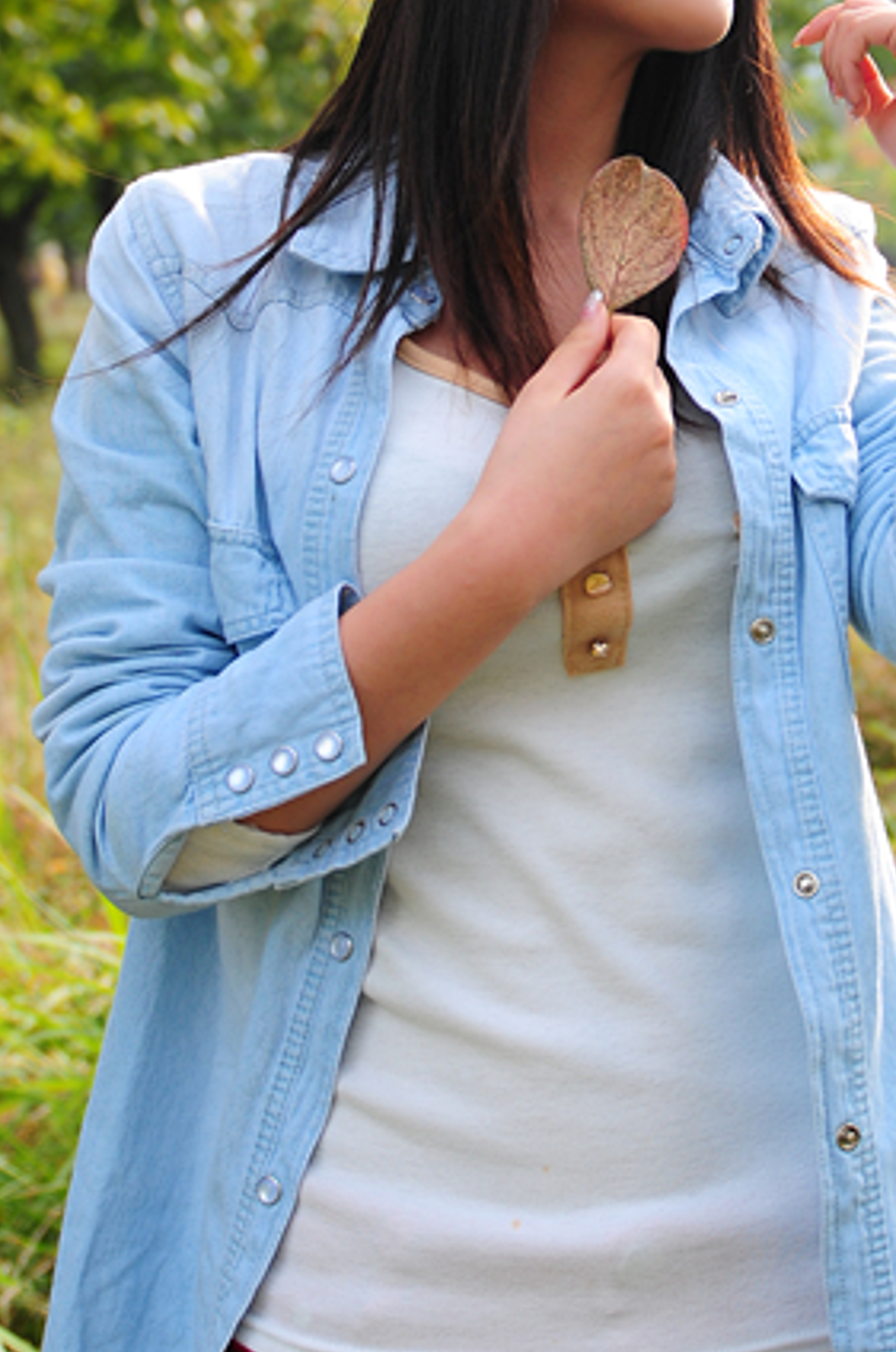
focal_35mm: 68
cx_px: 678
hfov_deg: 19.8
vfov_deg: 29.3
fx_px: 2549
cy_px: 344
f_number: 2.8
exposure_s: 1/400
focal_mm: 24
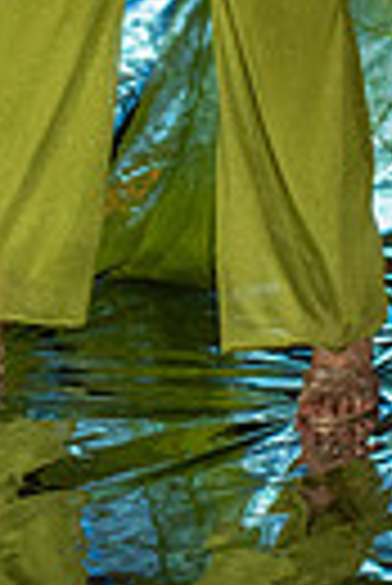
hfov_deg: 4.9
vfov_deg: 7.1
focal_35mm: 284
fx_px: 4626
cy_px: -378
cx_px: 189
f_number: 2.8
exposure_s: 1/800
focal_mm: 82
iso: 1600
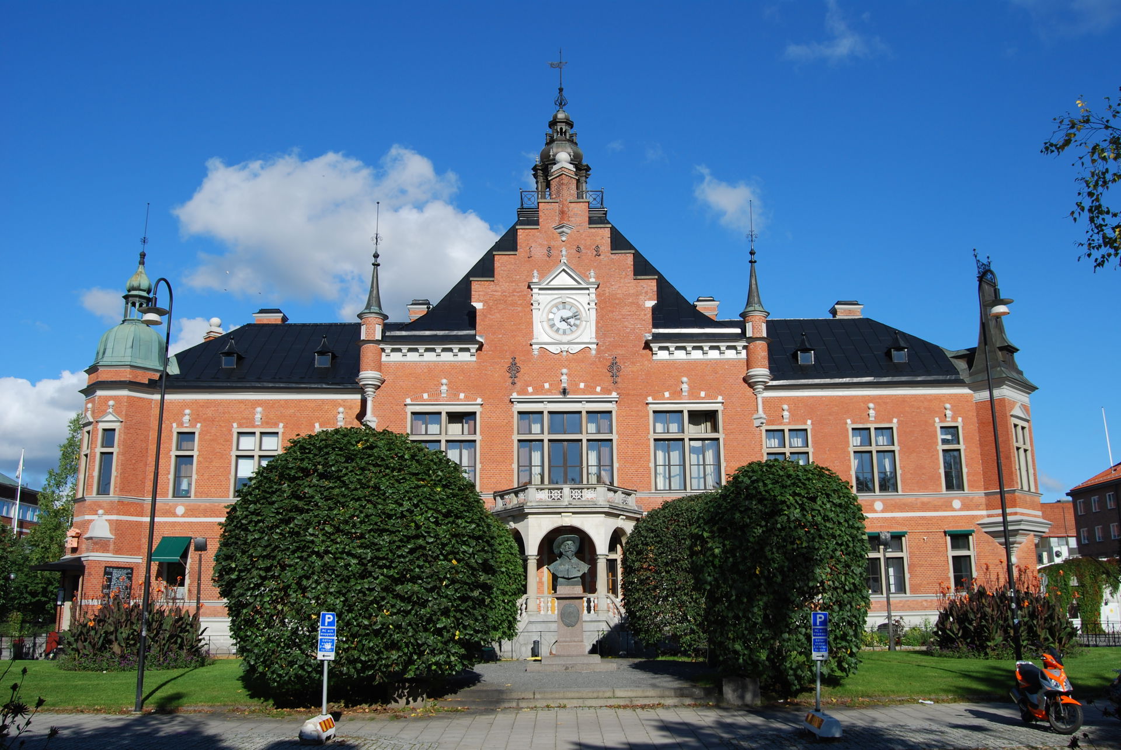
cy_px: 375
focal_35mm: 33
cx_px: 560
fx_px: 1029
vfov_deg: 40.1
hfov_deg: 57.2
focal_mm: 22
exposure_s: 1/250
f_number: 8
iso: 100
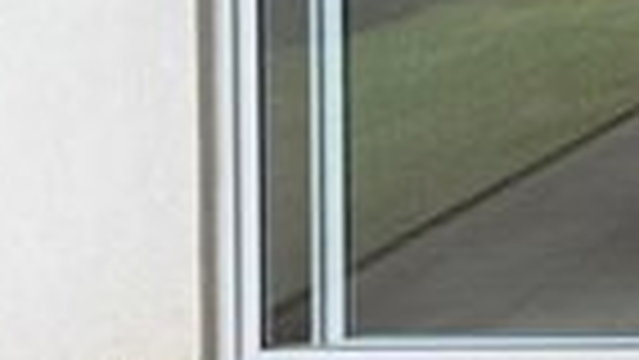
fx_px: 1153
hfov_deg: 20.0
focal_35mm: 68
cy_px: -194
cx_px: 1215
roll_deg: +0.0
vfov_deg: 16.1
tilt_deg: -0.4
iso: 40
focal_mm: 2.22
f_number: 2.2
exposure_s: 1/202
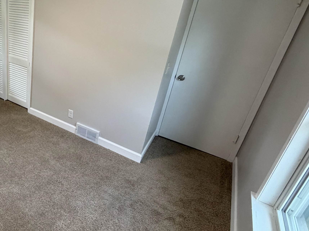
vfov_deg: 54.3
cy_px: 88
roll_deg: -2.9
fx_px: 223
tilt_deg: -21.7
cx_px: 41
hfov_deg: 60.6
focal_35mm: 25
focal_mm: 2.22
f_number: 2.2
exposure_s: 1/120
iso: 250
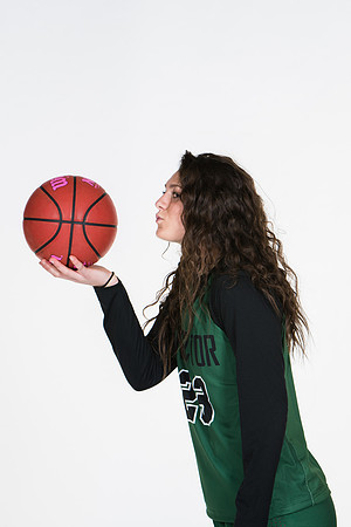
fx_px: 2632
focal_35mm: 180
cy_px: 264
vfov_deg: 11.4
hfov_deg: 7.6
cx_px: 176
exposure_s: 1/160
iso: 200
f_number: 6.3
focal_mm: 120
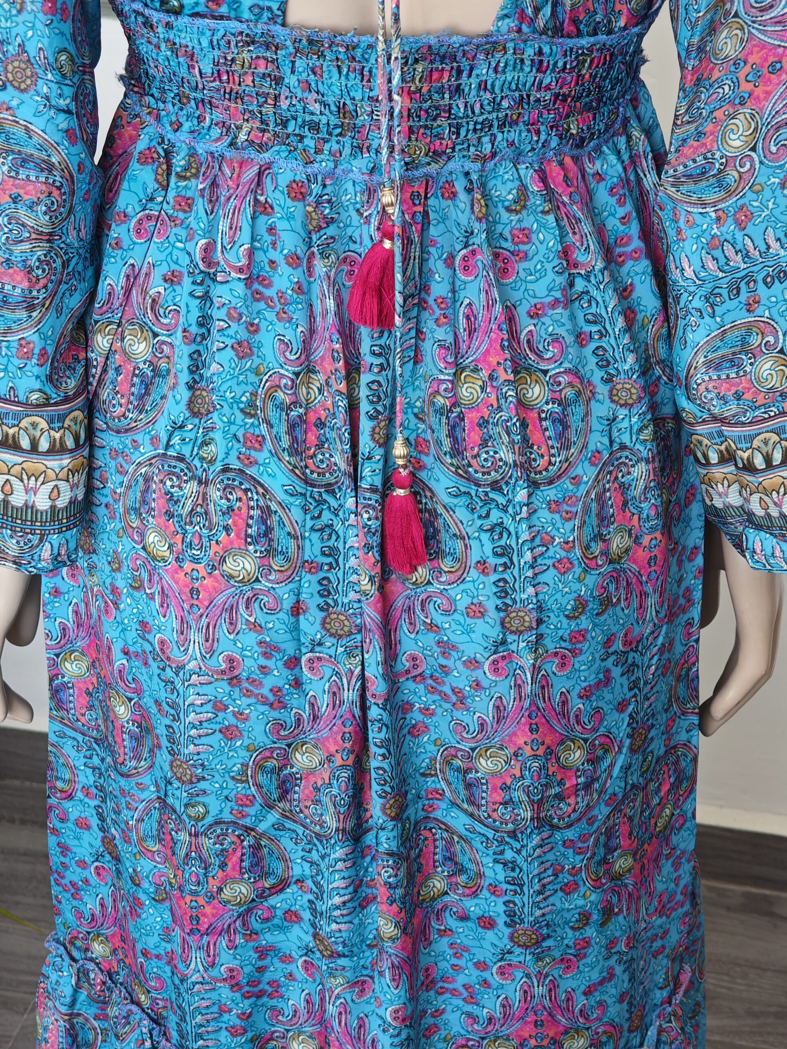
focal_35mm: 70
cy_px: 524
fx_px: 2122
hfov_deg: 21.0
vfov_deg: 27.8
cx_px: 394
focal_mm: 10.55
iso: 1016
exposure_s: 1/120
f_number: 2.68
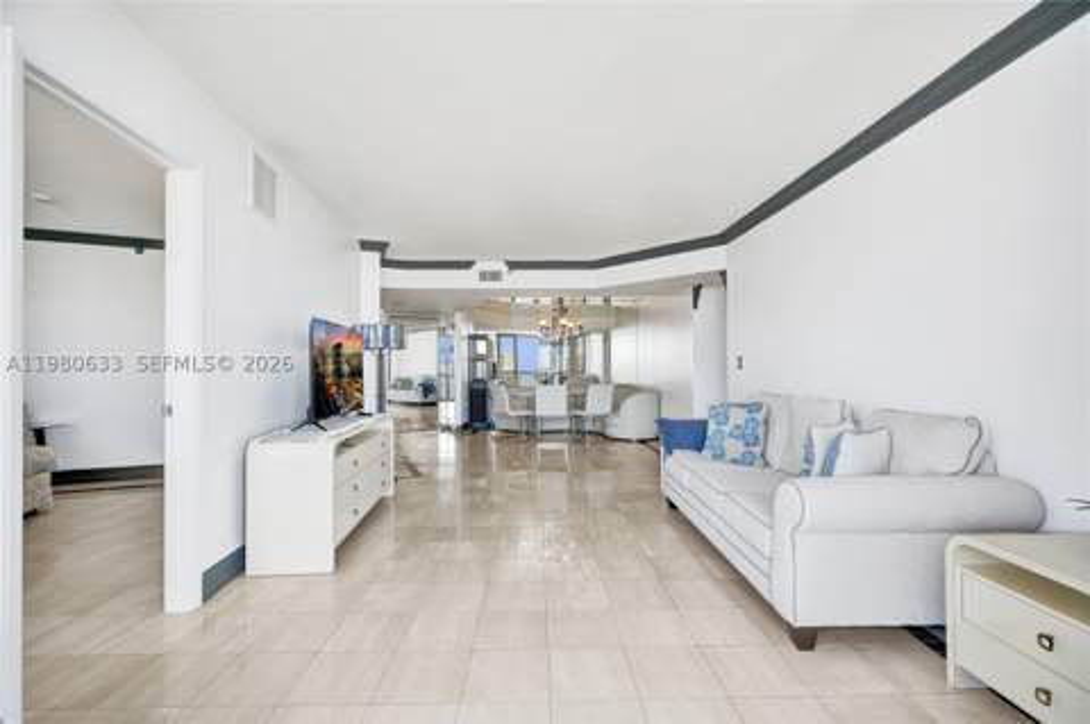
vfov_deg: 73.6
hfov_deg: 96.8
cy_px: 362
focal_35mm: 16
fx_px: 484
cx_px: 545
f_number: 4
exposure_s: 1/160
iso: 400
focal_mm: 16
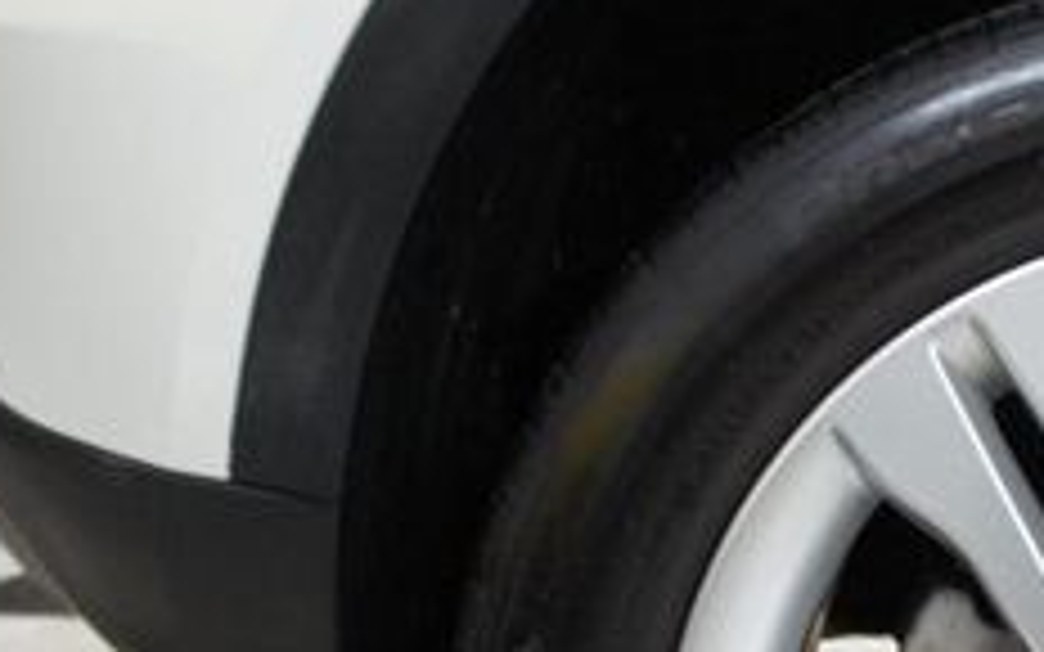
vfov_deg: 16.7
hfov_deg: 24.7
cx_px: 1233
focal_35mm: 76
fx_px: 2162
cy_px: 688
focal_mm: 18
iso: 1600
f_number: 3.5
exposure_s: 1/80
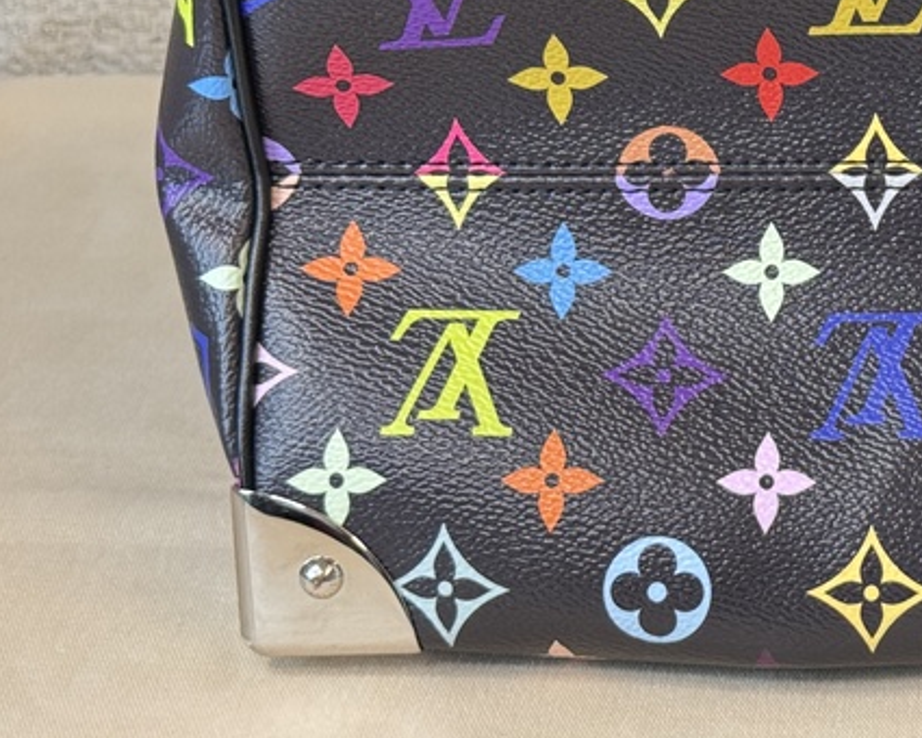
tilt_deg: -19.0
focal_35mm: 111
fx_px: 3029
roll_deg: -0.8
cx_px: 1087
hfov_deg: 16.6
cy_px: 180
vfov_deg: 13.8
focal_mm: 6.76
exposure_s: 1/50
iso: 160
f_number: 1.78
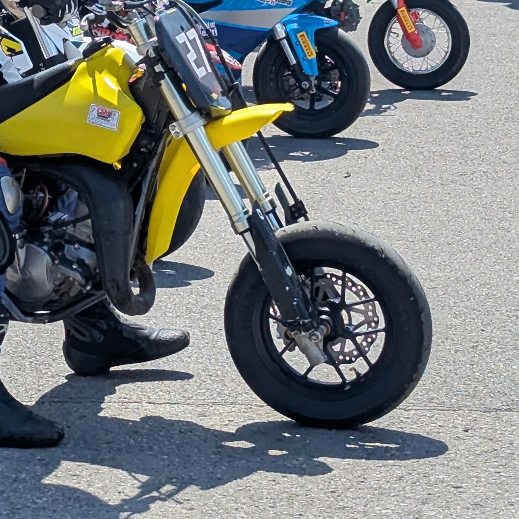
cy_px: 55
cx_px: 85
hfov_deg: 10.6
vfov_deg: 10.6
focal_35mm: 164
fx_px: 2782
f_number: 1.85
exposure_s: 1/2375
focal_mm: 6.81
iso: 49
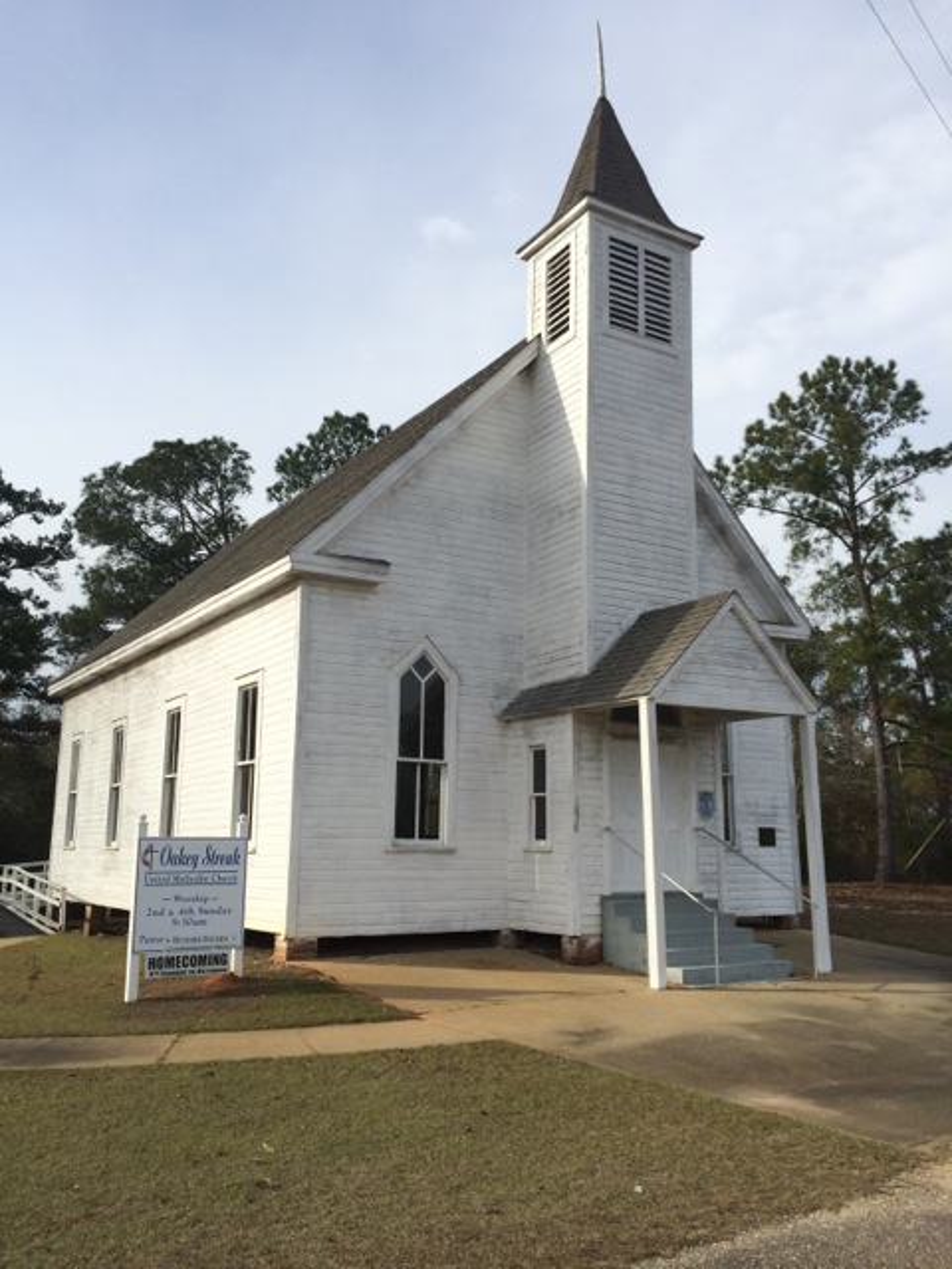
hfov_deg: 46.8
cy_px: 634
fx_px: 1100
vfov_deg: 60.0
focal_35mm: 30
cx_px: 476
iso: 40
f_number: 2.2
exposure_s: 1/2283
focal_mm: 4.12
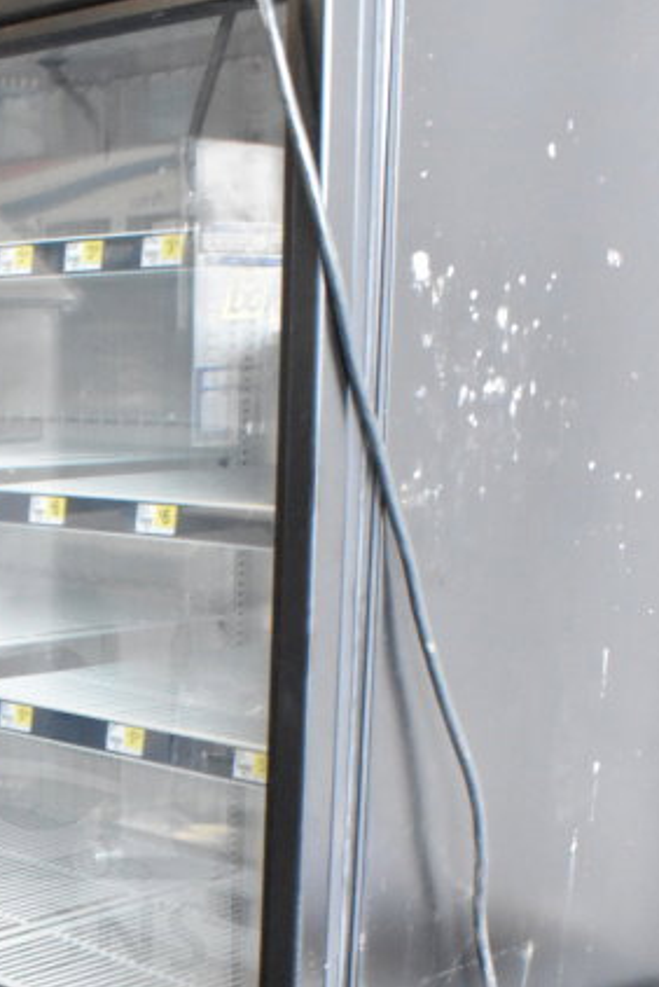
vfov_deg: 30.1
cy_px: 806
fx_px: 1782
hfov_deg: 20.2
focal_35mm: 65
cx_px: -33
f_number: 7.1
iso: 6400
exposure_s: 1/200
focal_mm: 20
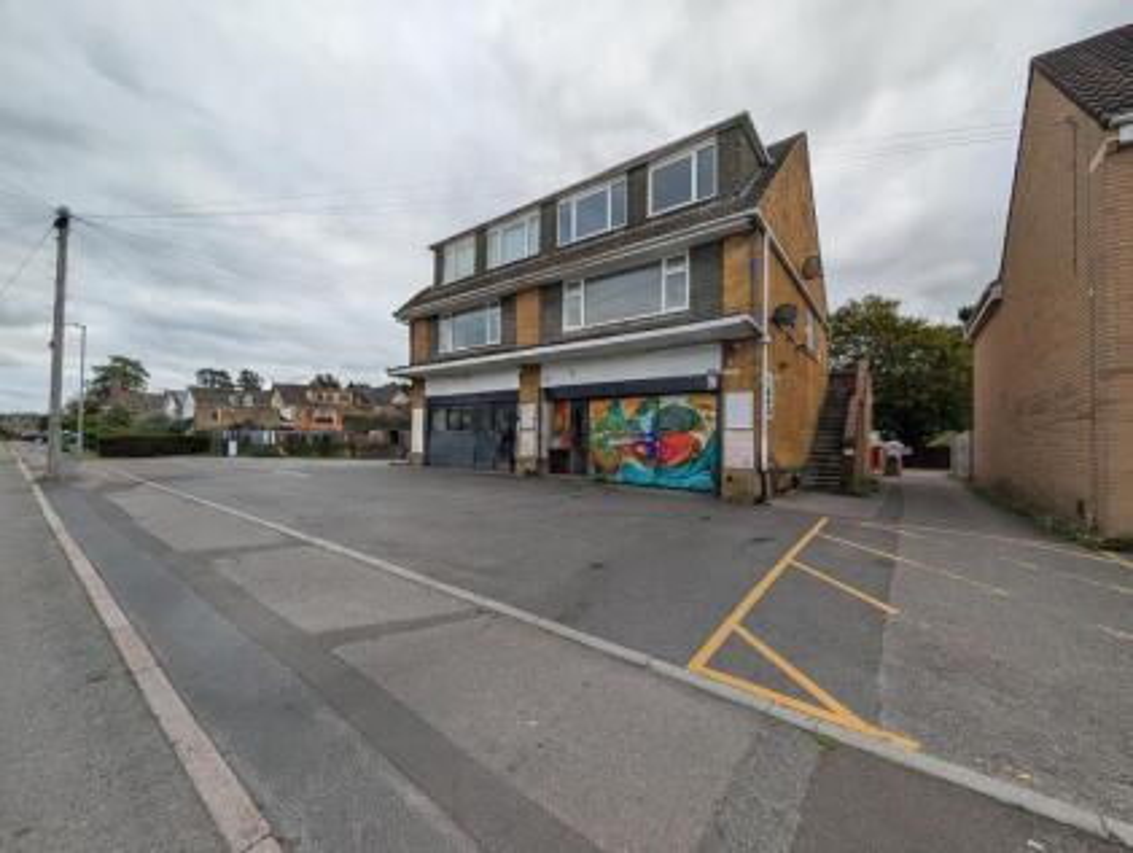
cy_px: 426
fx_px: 393
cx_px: 566
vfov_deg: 94.6
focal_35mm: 12
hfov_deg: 110.5
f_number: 1.7
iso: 49
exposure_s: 1/2545
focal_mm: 2.02
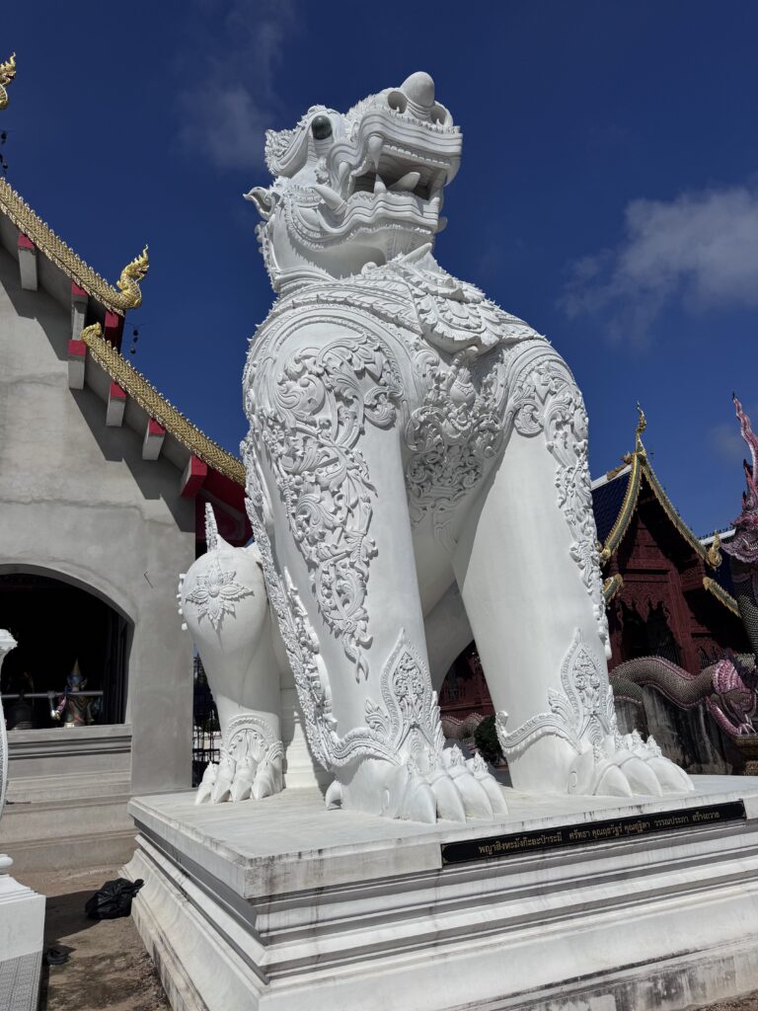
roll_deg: +4.5
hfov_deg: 56.8
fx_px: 701
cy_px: 506
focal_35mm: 24
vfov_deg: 71.6
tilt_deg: +16.9
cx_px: 379
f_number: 1.78
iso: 64
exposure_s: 1/15152
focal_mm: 6.76
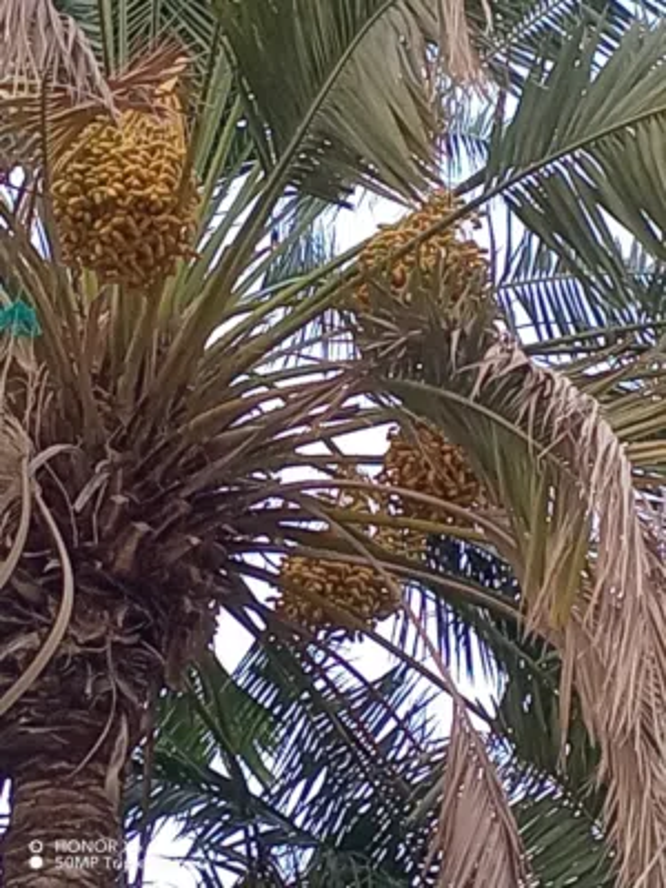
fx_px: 3463
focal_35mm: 135
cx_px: 333
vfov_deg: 14.6
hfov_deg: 11.0
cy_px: 444
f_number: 1.8
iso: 210
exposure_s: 1/100
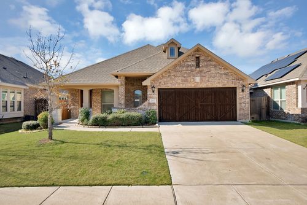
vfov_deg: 53.2
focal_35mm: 24
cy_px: 102
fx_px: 205
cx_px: 154
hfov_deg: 73.7
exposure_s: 1/250
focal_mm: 24
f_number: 9
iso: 640
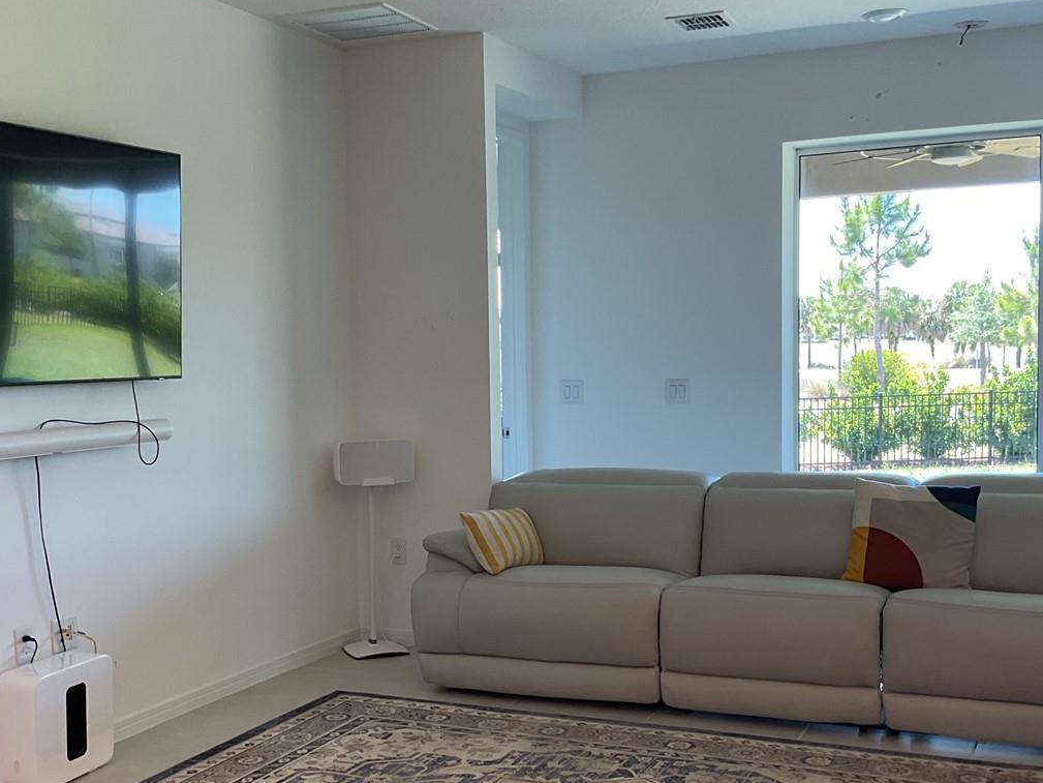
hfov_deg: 41.2
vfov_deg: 31.5
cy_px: 461
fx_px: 1386
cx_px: 455
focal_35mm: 46
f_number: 1.8
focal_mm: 3
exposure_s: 1/60
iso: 32
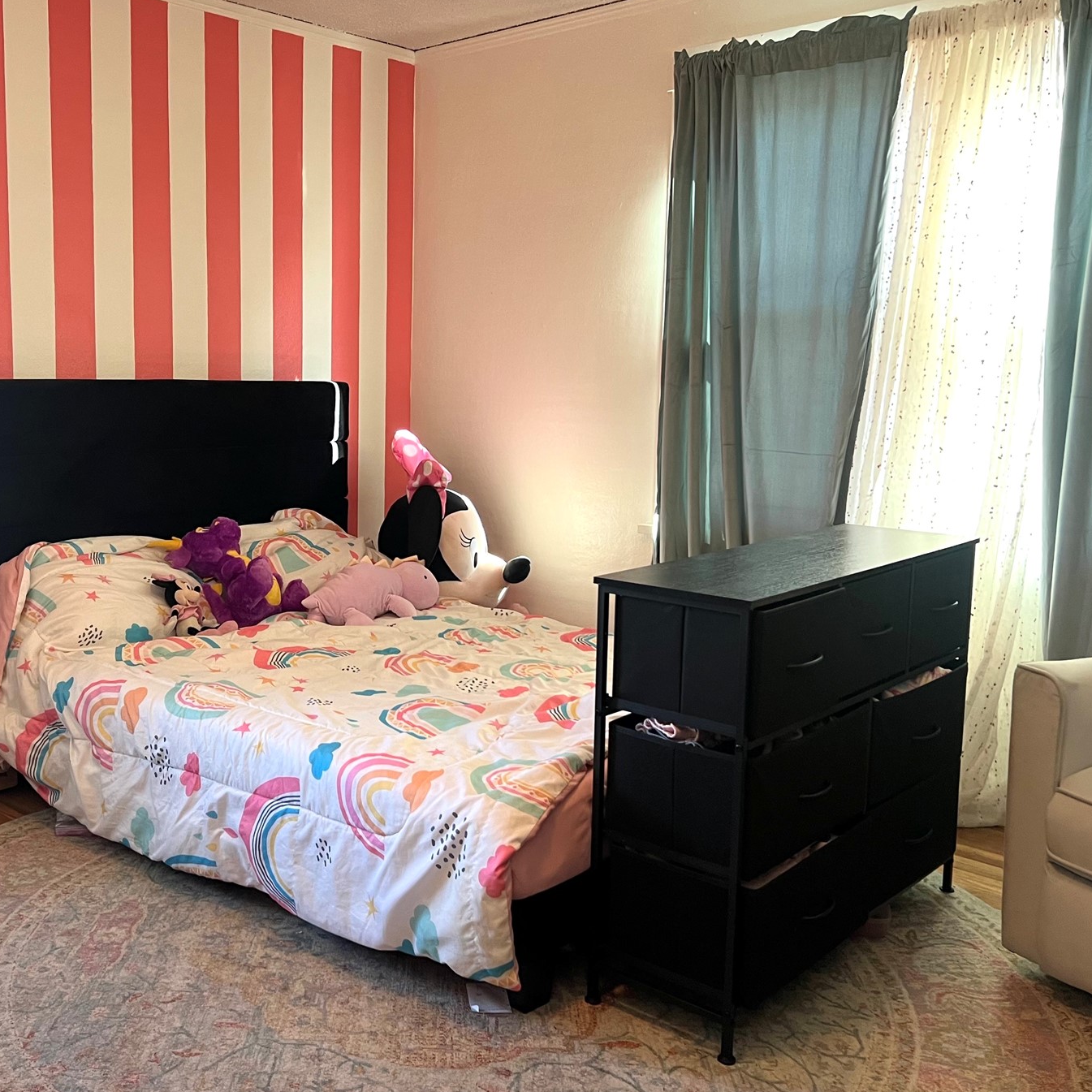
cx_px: 374
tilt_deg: -7.9
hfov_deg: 46.6
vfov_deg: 47.2
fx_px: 1249
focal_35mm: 35
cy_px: 524
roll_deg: -0.7
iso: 160
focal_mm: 5.7
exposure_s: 1/60
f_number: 1.5
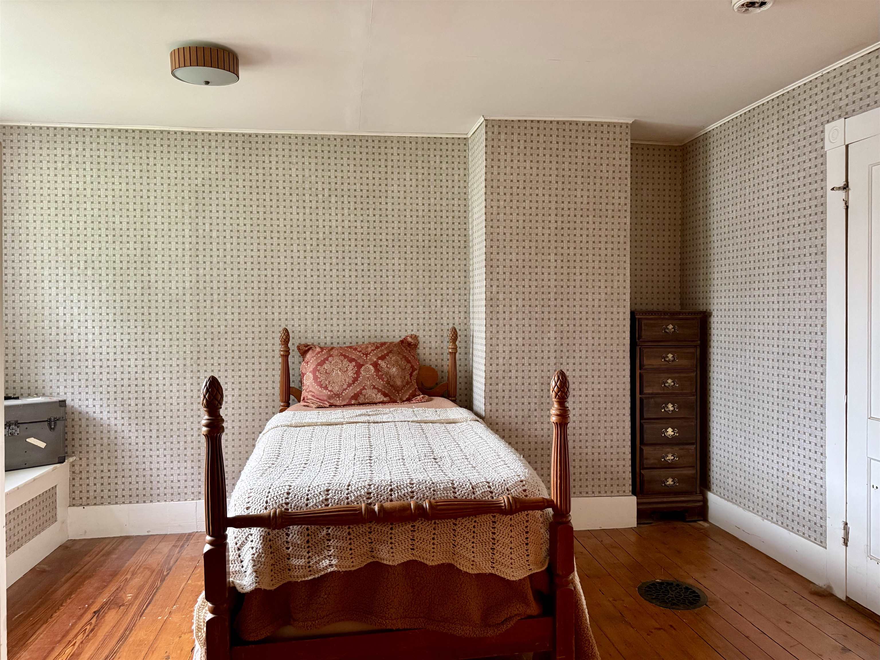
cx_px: 440
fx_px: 610
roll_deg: -0.4
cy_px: 330
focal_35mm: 24
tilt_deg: -1.6
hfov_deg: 71.6
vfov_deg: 56.8
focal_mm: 6.76
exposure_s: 1/60
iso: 500
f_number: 1.78
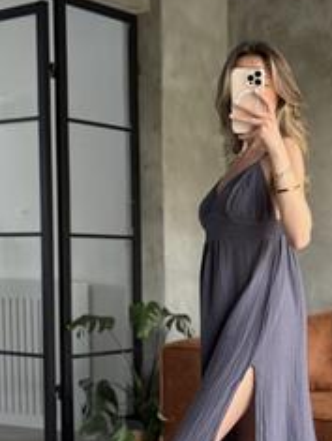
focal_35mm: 87
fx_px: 1110
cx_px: 255
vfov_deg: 22.3
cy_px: 310
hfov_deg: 16.9
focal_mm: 6.76
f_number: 1.78
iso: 125
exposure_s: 1/60
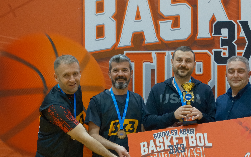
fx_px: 677
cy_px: 116
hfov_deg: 20.8
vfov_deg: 13.2
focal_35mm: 99
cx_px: 190
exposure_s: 1/500
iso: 3200
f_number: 2.8
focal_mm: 35.3
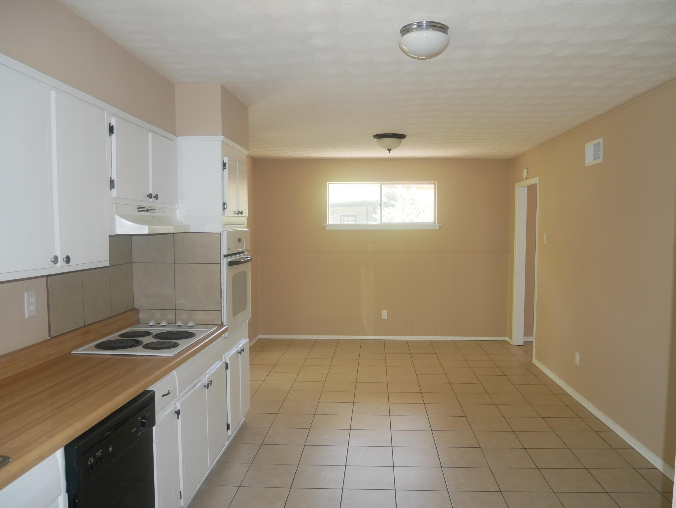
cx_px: 348
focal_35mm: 26
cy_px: 267
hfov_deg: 67.3
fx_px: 508
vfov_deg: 53.1
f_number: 3.5
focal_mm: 12
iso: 400
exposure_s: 1/60
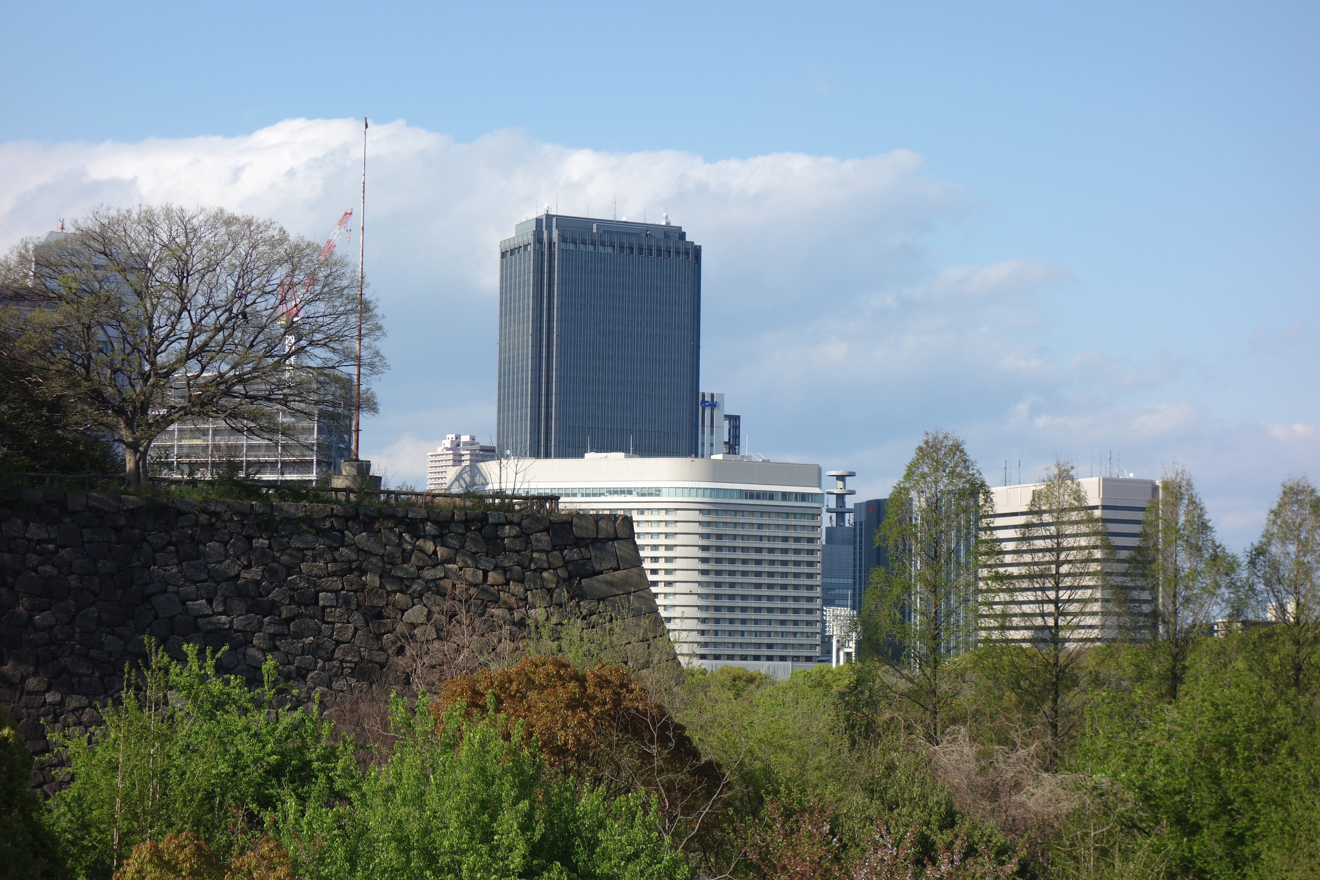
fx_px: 2860
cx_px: 660
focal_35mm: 78
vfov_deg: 17.5
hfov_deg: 26.0
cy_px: 440
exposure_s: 1/640
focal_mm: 29.15
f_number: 5.6
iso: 125
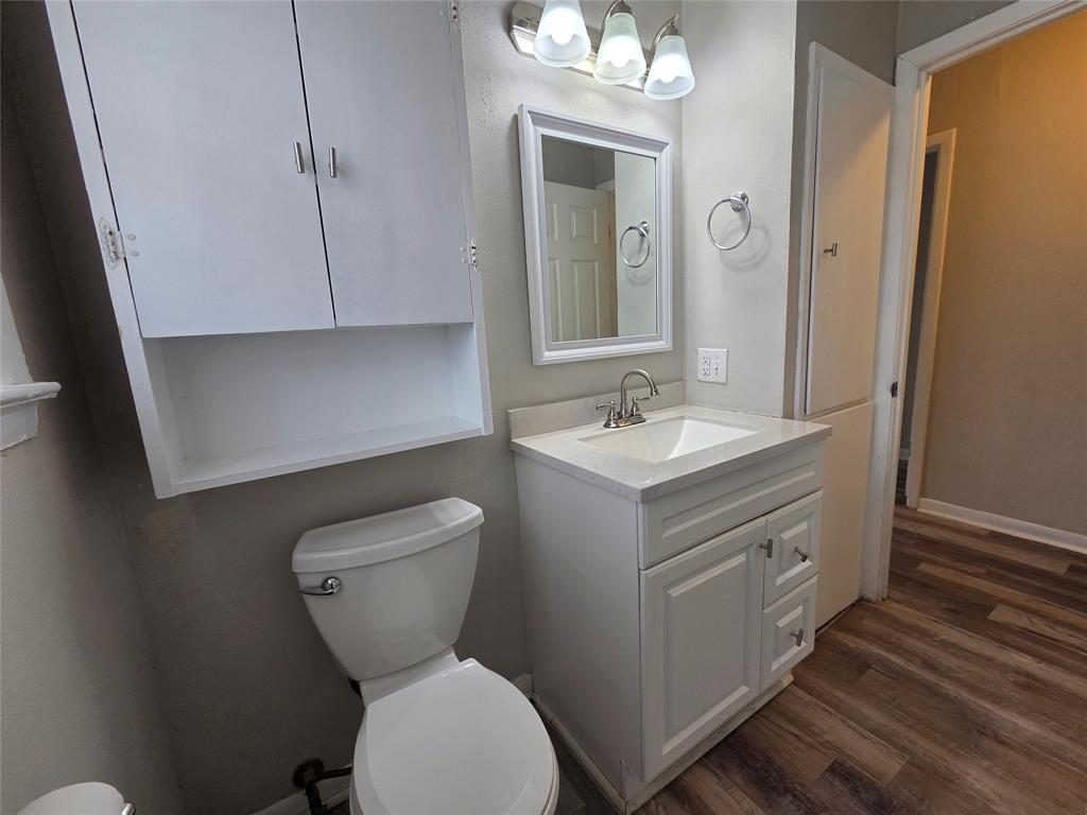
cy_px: 408
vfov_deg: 89.9
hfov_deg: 106.2
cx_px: 544
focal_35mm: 13
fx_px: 408
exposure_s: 1/120
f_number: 2.2
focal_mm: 2.2
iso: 100
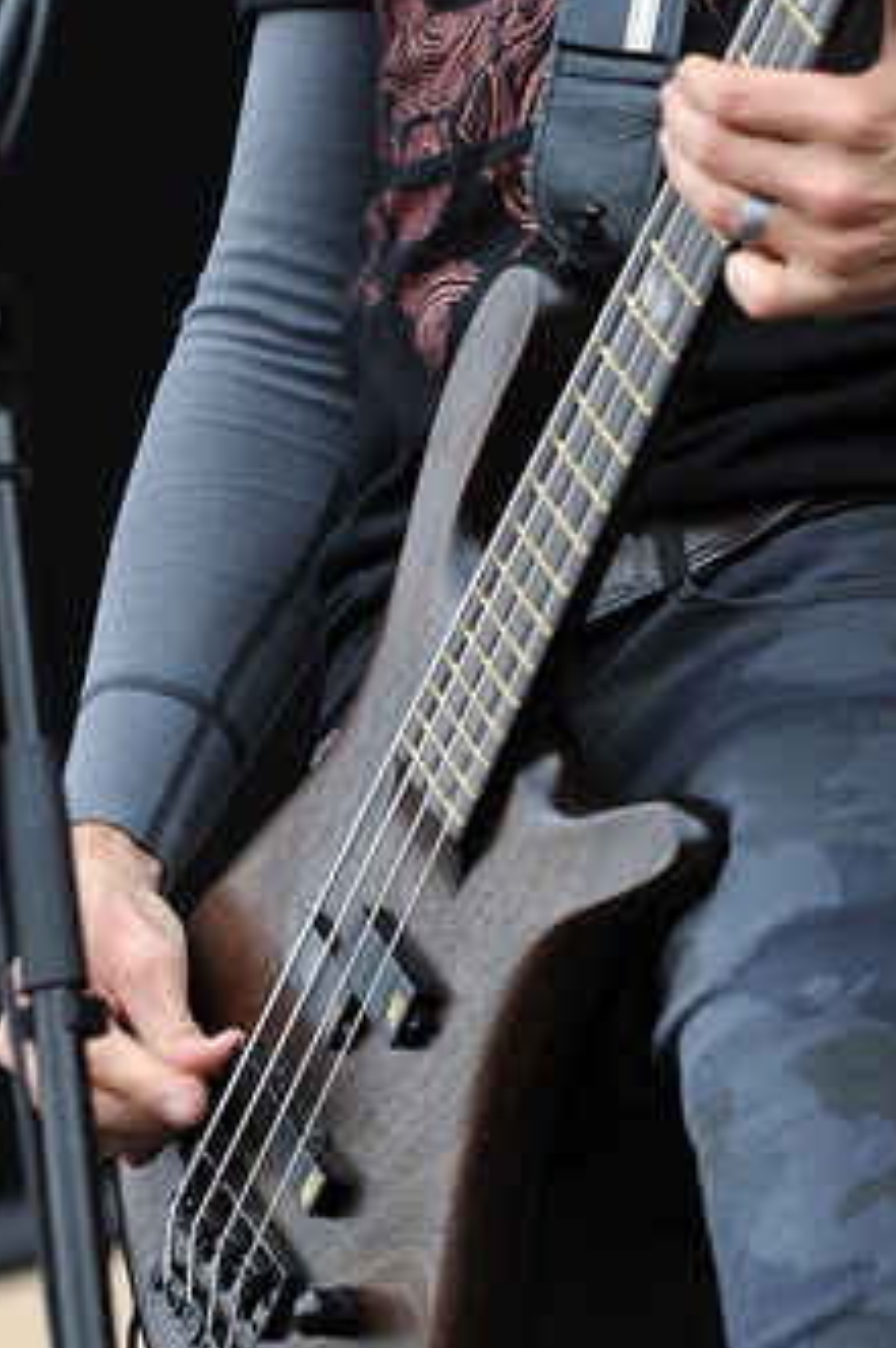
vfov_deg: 7.3
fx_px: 10587
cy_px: 12
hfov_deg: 4.8
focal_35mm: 283
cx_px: 747
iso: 400
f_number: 4
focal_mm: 130
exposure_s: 1/200
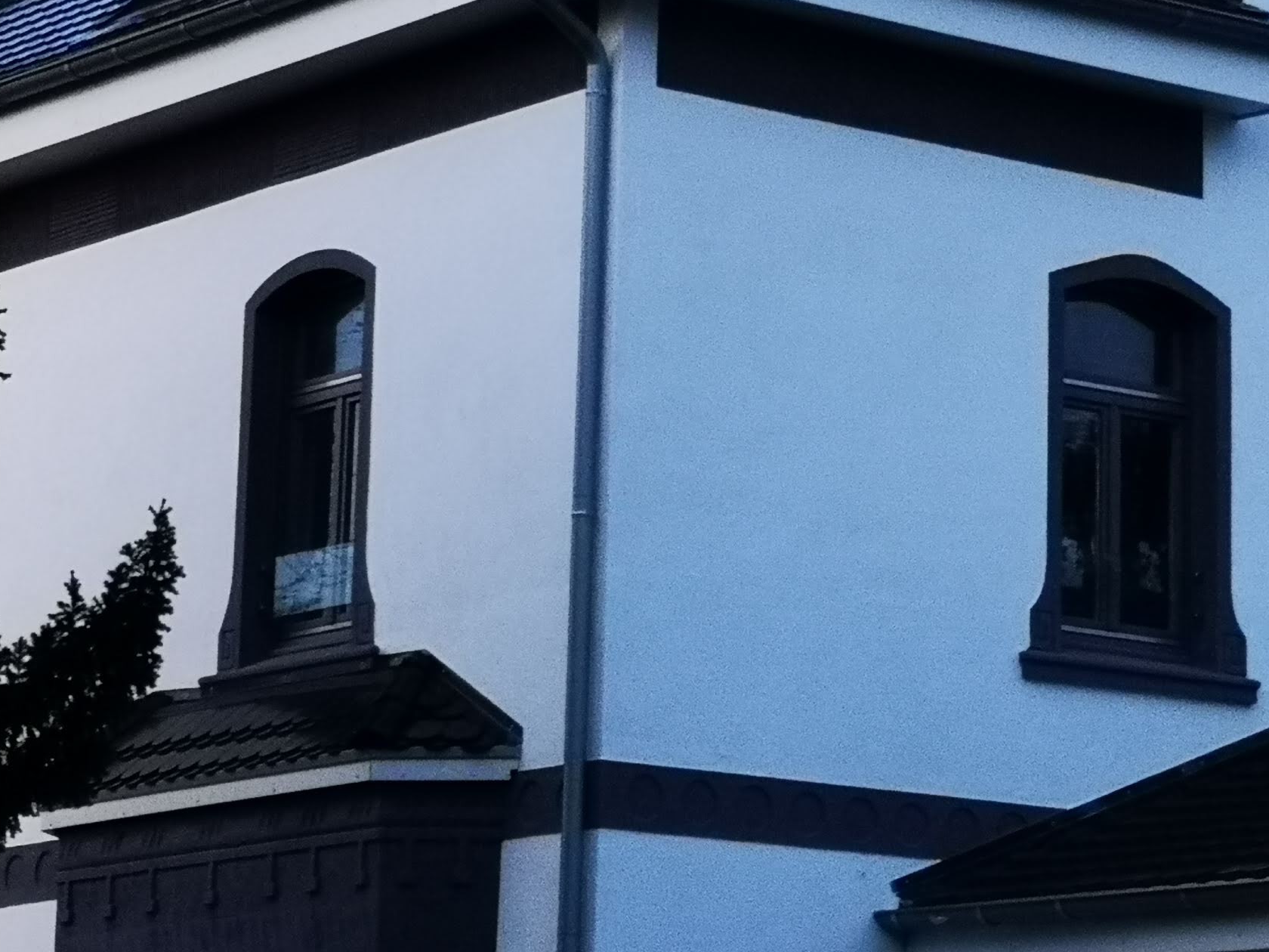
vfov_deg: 10.6
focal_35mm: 139
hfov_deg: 14.1
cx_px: 1016
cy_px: 209
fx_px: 5096
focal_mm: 3.95
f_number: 1.8
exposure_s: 1/33.3
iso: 400
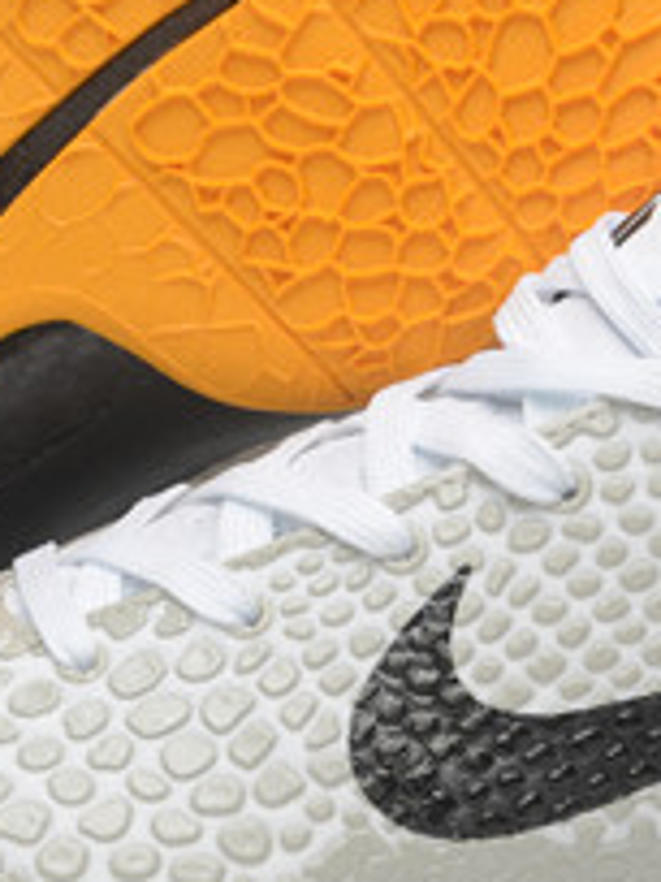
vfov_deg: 17.9
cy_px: 417
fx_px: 2801
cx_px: 372
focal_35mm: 110
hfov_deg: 13.5
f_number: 8
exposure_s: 1/125
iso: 100
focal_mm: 26
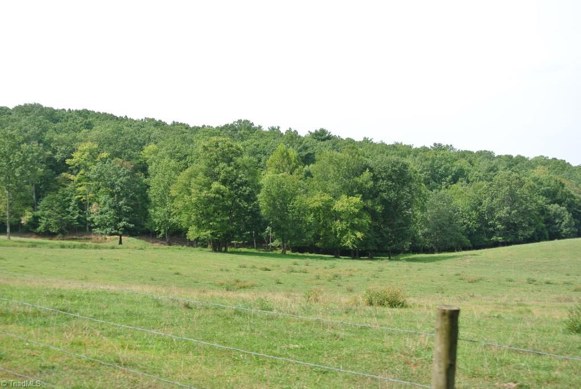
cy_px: 194
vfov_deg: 30.6
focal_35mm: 44
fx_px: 711
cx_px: 290
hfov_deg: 44.5
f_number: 4.5
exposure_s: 1/400
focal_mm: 16.3
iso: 100
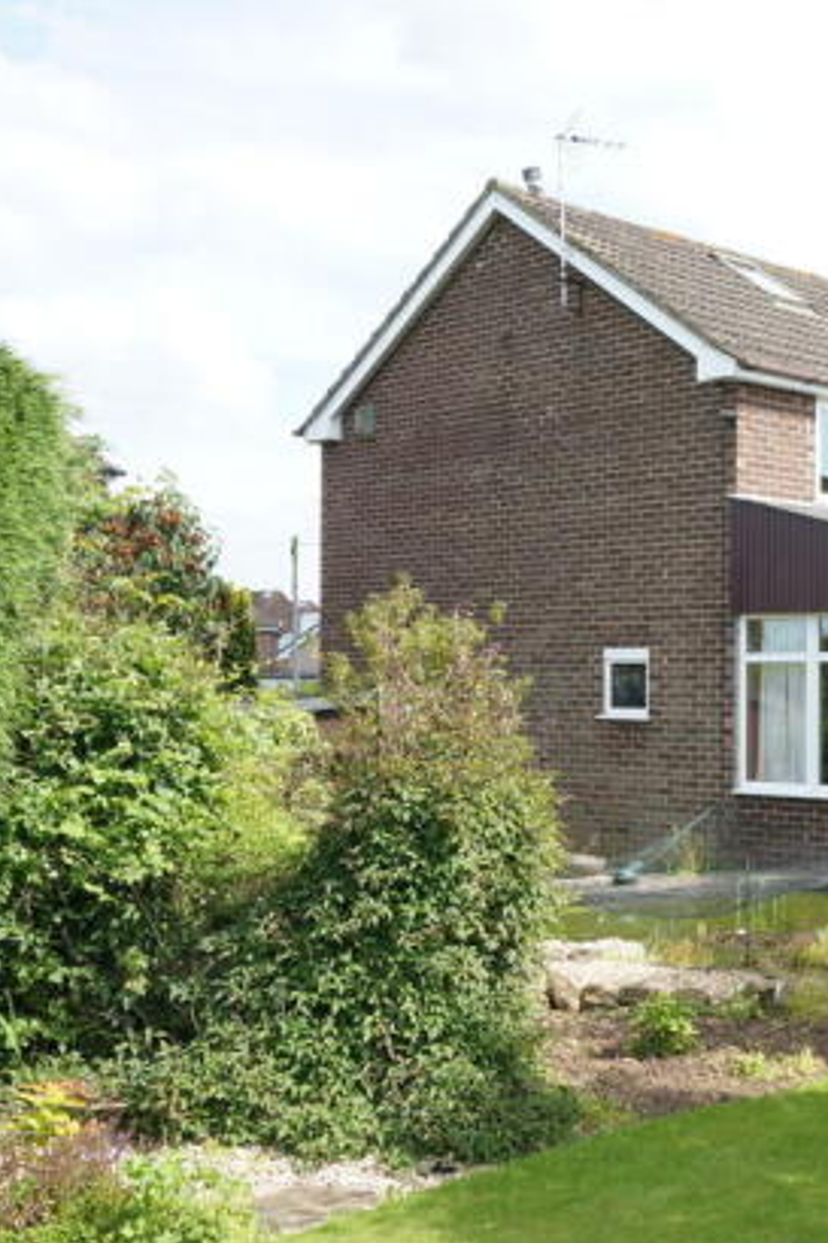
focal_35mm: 48
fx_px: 1657
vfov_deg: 41.1
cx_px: 789
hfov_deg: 26.8
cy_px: 658
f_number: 7.1
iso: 100
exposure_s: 1/100
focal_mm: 20
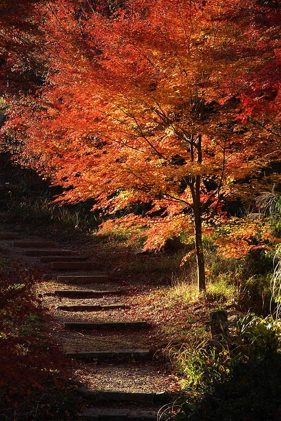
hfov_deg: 11.9
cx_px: 140
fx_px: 1351
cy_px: 210
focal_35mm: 116
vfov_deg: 17.7
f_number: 6.3
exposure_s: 1/160
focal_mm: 77
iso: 200
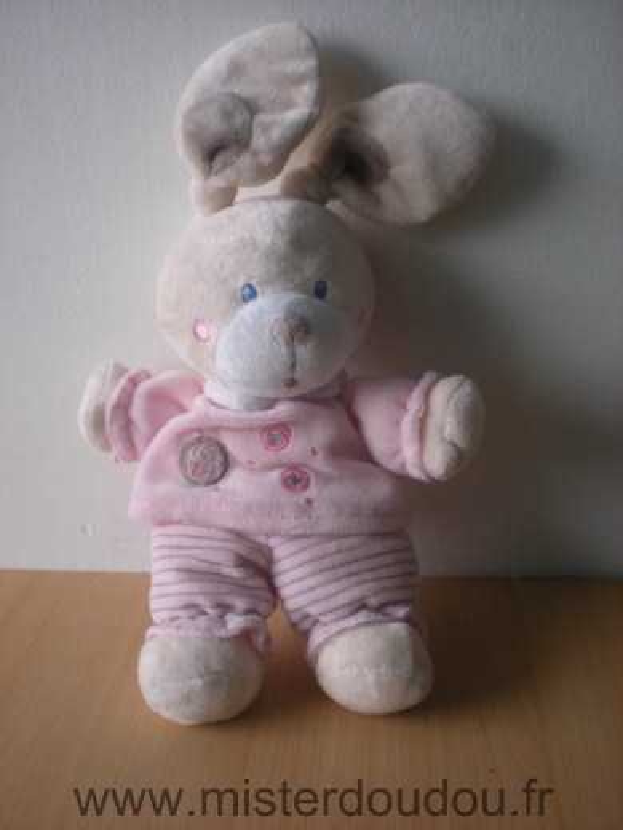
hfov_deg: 37.7
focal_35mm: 38
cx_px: 312
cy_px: 415
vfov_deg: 49.0
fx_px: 912
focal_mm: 6.3
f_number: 3.1
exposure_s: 1/56.5
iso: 105
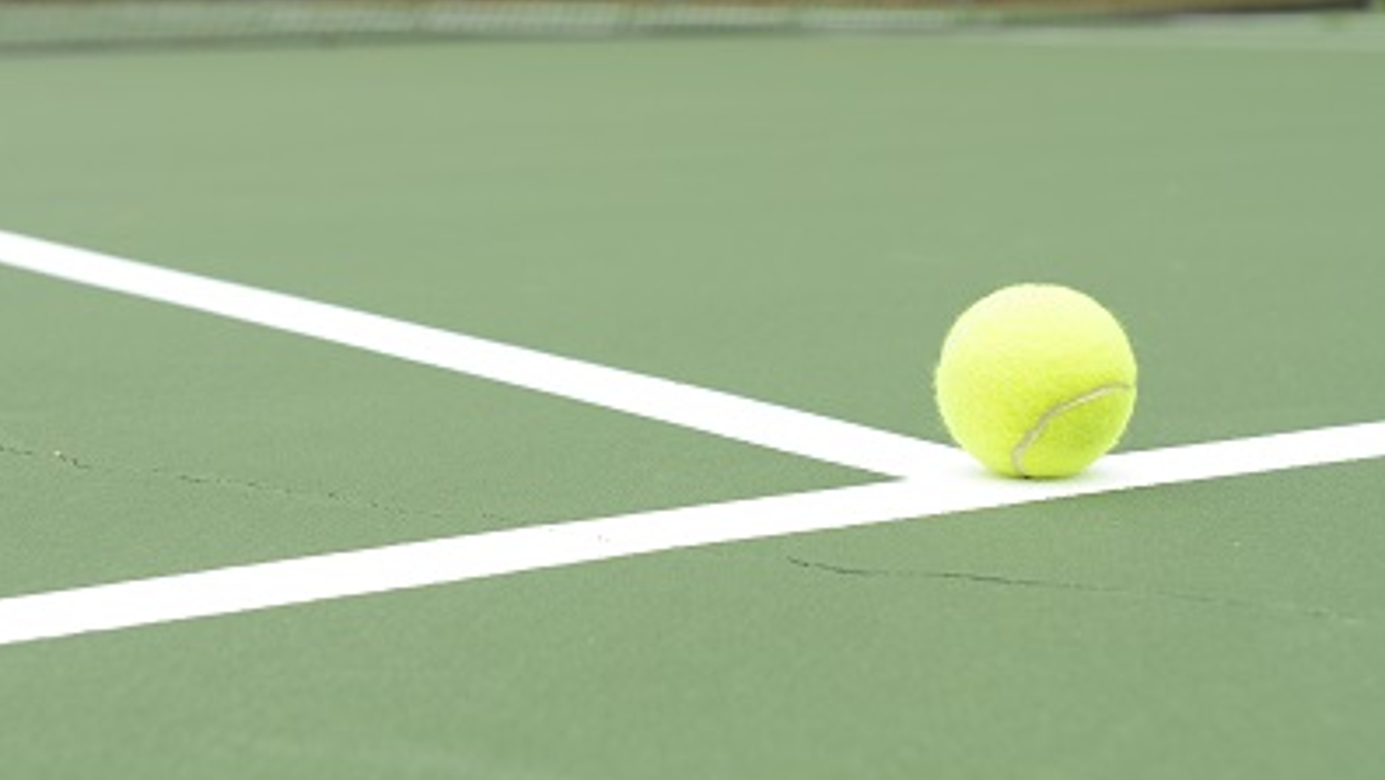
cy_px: 325
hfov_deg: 27.9
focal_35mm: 76
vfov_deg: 15.9
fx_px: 2792
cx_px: 689
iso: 200
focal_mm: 48
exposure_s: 1/80
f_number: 5.6
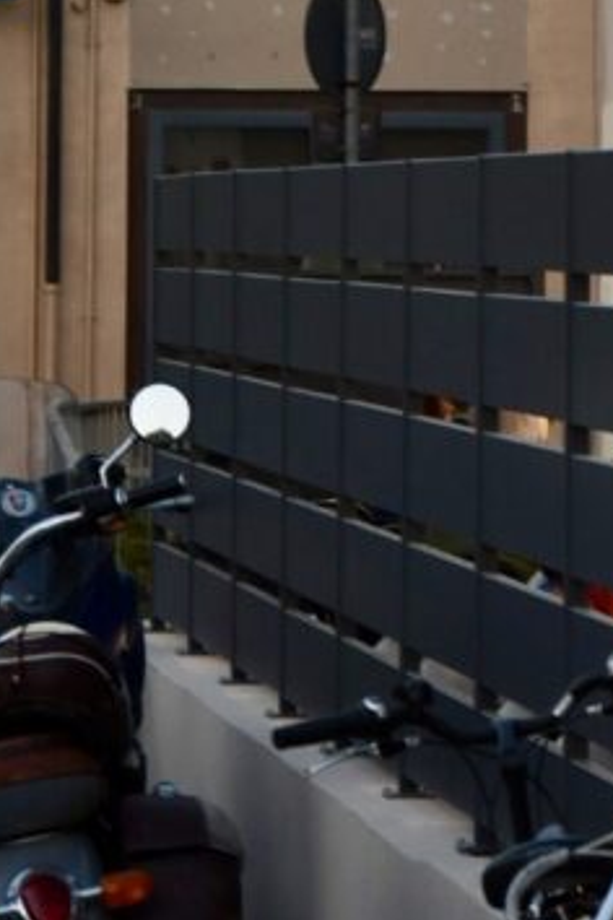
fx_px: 6870
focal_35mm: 269
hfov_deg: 5.1
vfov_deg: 7.6
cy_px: 73
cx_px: 625
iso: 900
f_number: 5.3
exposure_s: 1/60
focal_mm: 62
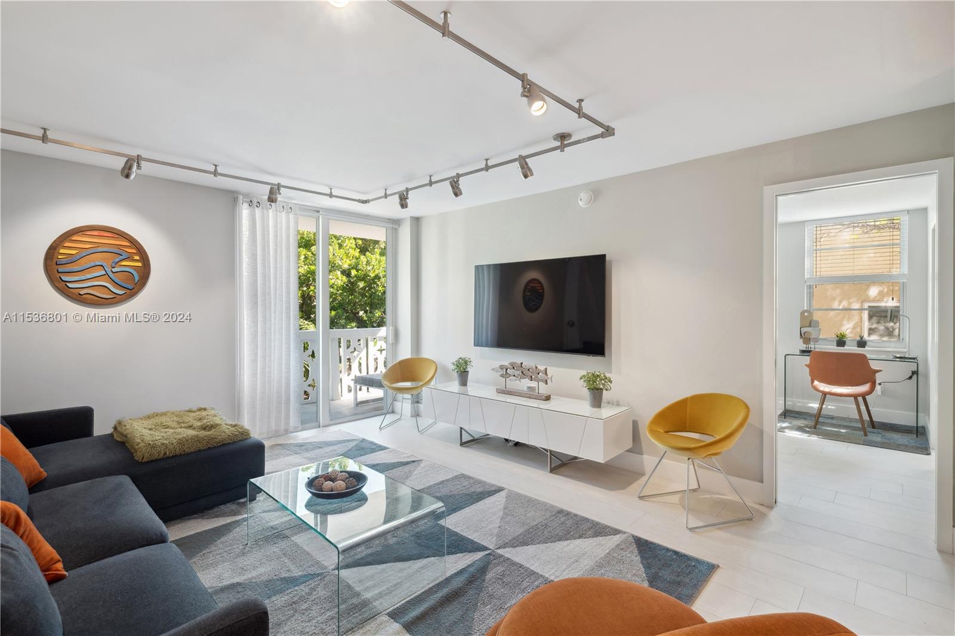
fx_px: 424
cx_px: 478
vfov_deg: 73.7
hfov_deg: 96.7
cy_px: 318
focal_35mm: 16
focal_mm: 16
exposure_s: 1/3.33
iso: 200
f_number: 10
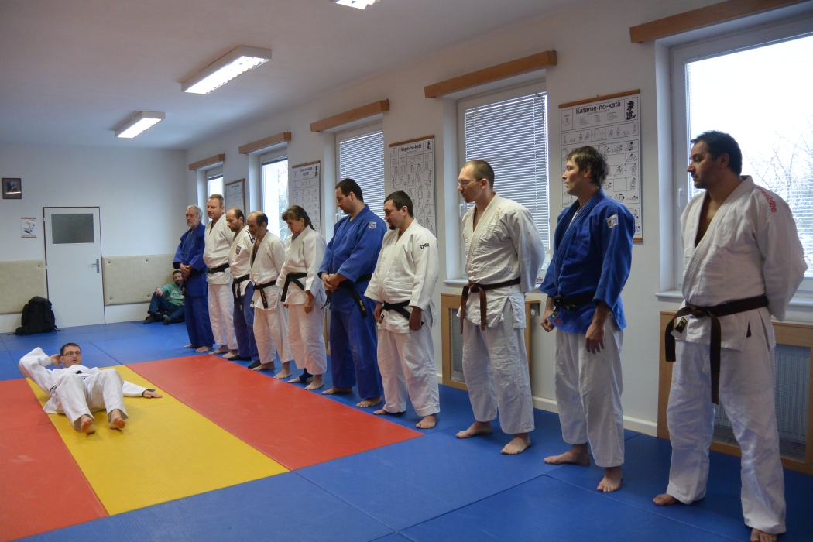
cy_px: 271
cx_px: 406
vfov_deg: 47.9
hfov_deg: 67.4
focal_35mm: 27
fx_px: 610
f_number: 4
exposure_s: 1/60
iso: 450
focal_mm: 10
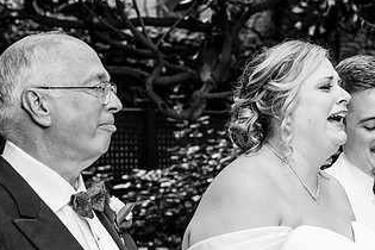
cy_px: 192
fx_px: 1427
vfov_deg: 10.0
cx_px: 252
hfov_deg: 14.9
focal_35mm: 137
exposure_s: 1/250
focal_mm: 65
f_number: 5.6
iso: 1250
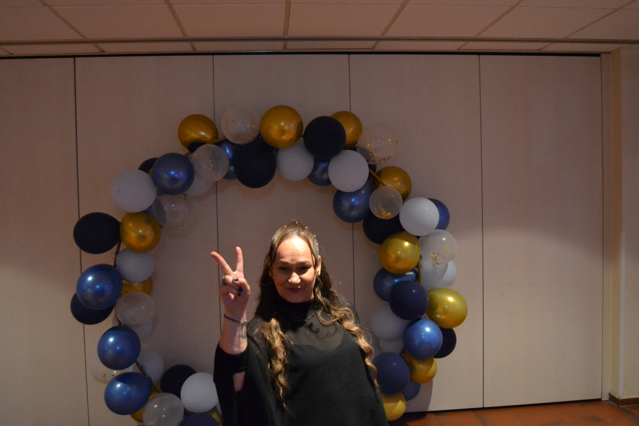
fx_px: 532
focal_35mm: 30
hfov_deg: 61.9
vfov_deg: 43.6
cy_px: 213
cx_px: 320
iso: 3200
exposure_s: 1/60
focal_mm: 20
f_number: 3.5
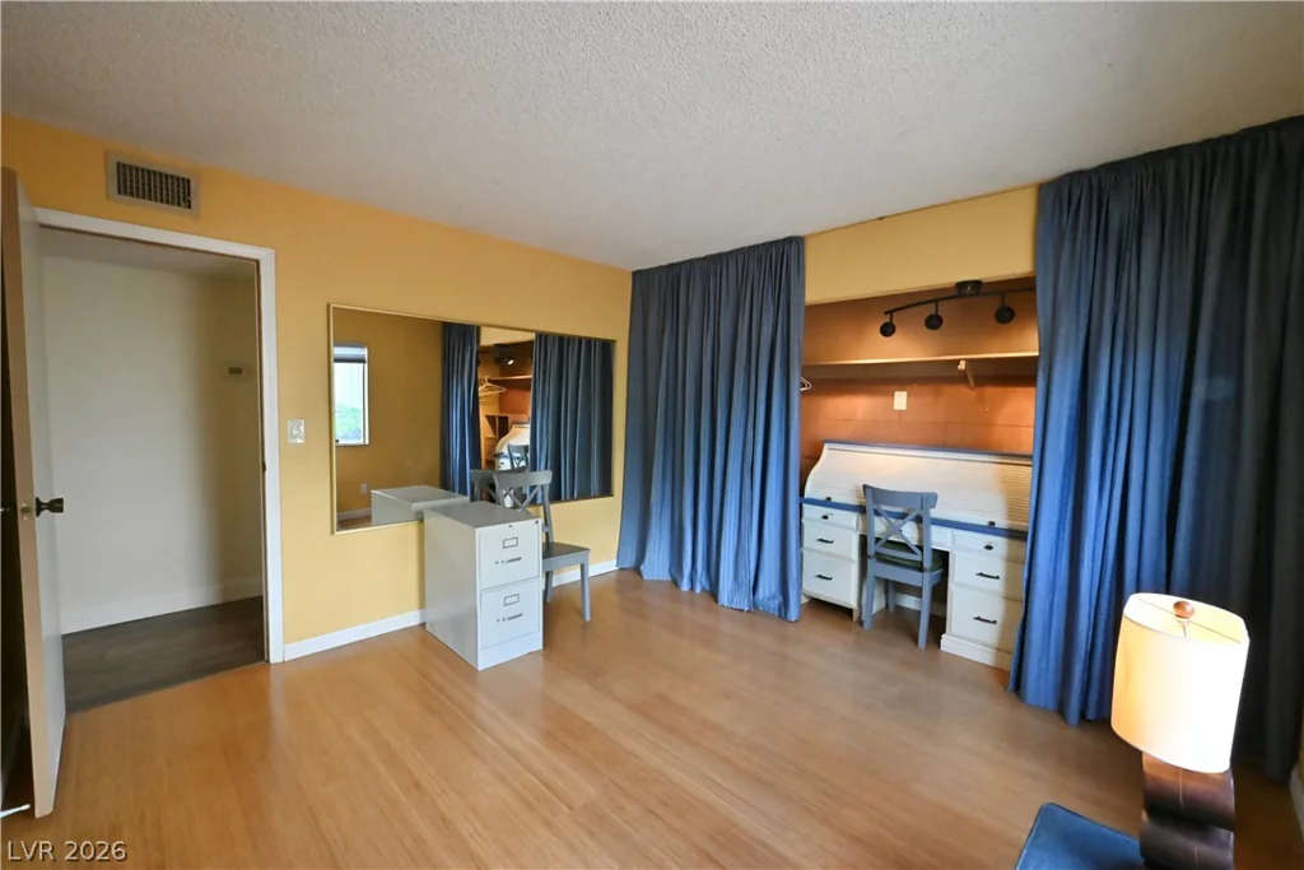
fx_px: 543
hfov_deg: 100.4
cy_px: 435
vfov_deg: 77.3
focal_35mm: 15
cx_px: 652
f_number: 18
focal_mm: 15
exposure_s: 1/60
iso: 12800
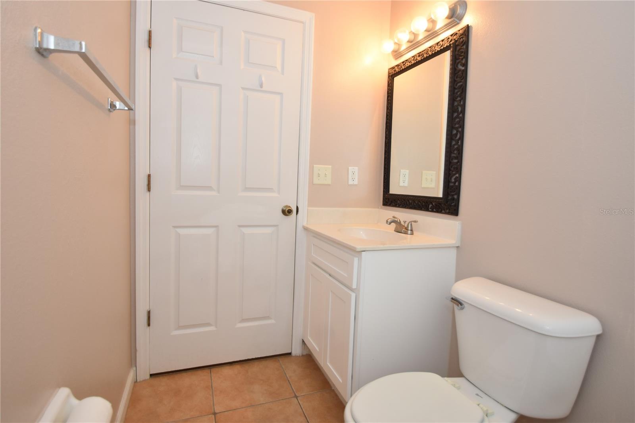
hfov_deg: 92.5
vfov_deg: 69.6
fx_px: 304
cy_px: 212
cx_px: 318
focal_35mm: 17
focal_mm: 11.5
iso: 360
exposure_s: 1/60
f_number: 4
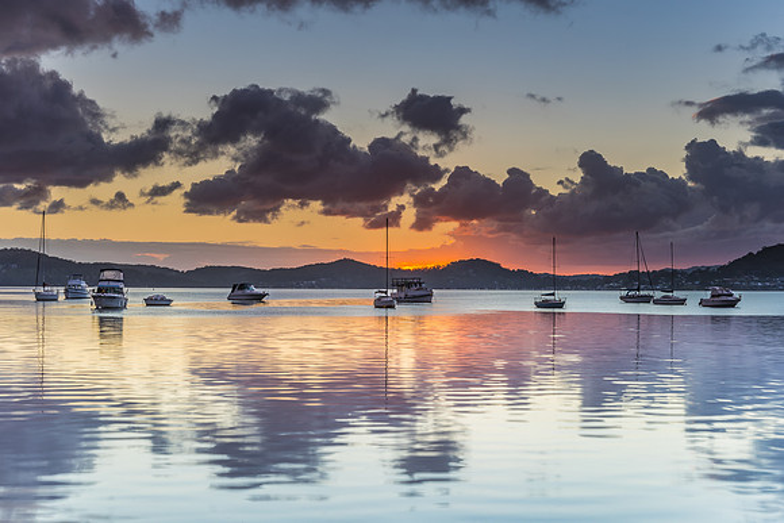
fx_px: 1270
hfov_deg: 34.3
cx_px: 399
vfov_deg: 23.3
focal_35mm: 58
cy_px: 257
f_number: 11
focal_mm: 38
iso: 50
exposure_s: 1/3
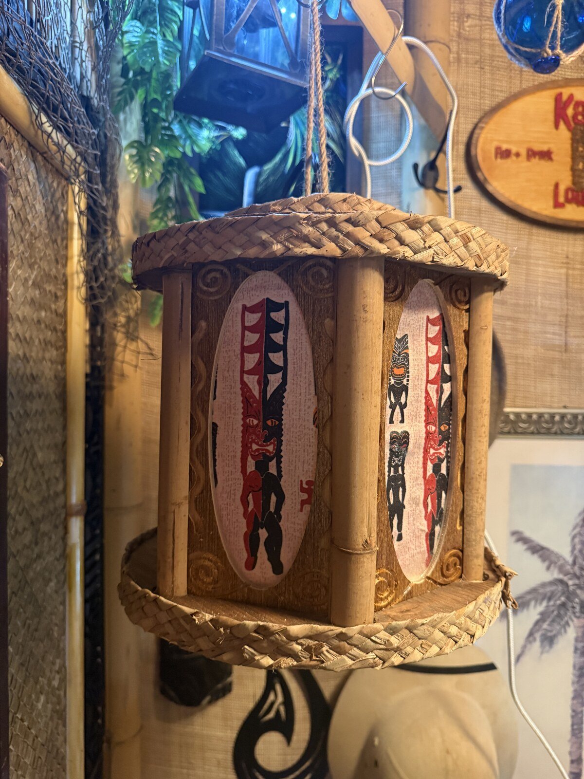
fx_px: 540
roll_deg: -1.1
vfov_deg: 71.6
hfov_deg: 56.8
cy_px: 390
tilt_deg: -0.9
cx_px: 292
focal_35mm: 24
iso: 800
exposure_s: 1/40
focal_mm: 6.76
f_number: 1.78
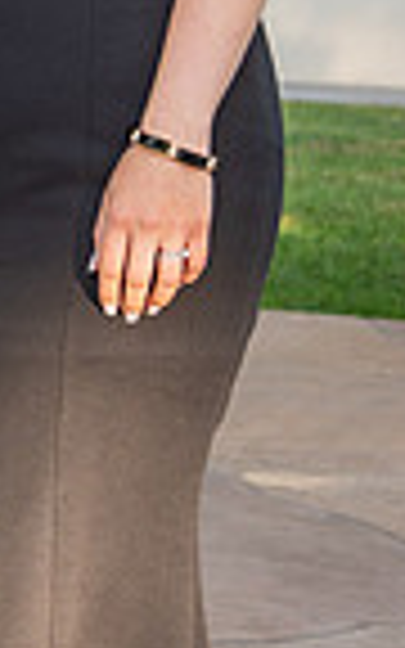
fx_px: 3620
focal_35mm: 205
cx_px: -649
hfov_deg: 6.1
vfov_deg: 10.1
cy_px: -145
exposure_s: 1/200
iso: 400
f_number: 5.6
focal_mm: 48
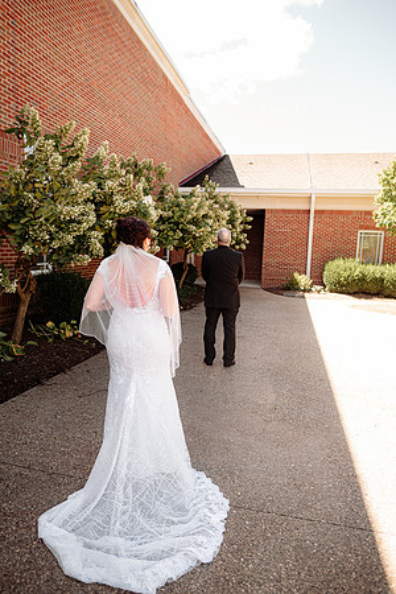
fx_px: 396
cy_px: 297
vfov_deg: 73.7
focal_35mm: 24
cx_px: 198
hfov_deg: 53.1
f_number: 2.8
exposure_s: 1/400
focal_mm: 24
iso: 160
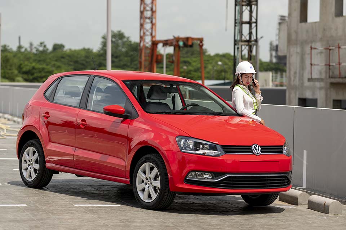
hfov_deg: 19.5
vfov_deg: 13.0
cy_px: 115
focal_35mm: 105
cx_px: 173
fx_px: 1009
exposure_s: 1/250
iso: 40
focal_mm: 105
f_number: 3.2
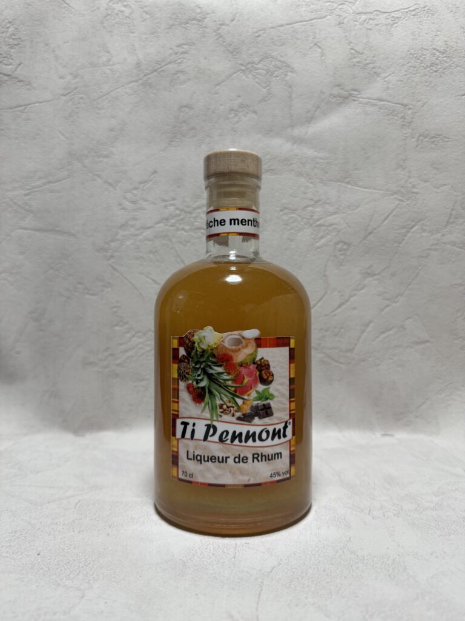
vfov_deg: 71.6
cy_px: 310
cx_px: 232
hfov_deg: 56.8
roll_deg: +0.0
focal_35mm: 24
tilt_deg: -0.8
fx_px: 430
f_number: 1.78
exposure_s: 1/100
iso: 125
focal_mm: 6.76
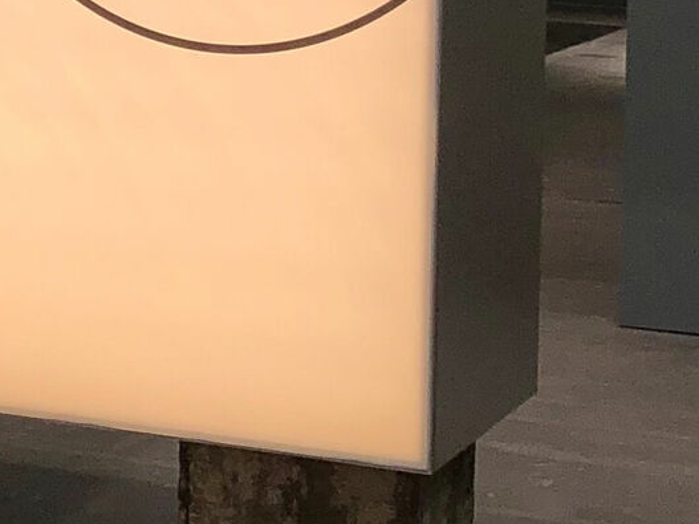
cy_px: -110
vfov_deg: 9.6
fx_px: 3089
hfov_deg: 12.3
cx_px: -330
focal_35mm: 153
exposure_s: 1/361
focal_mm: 4
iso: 20
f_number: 1.8
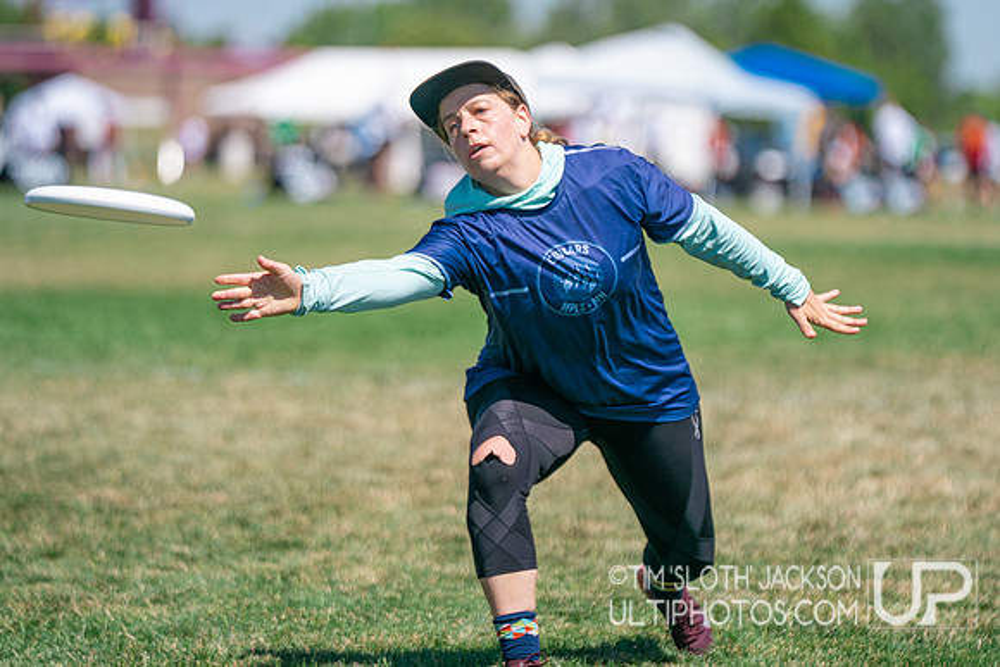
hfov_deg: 8.7
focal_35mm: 237
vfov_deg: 5.8
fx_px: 6590
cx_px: 552
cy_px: 232
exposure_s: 1/4000
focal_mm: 182
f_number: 2.8
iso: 250
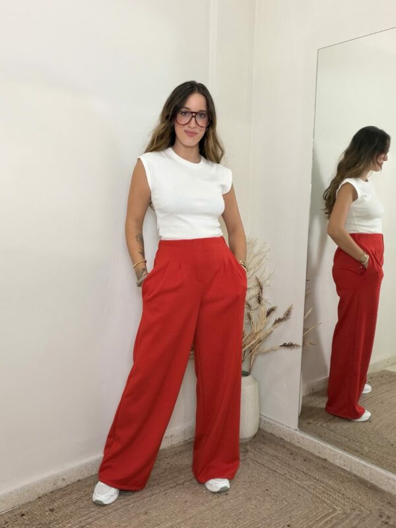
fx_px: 458
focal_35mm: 30
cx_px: 198
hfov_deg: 46.8
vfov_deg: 60.0
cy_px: 264
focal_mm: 2.71
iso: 125
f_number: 1.9
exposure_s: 1/50
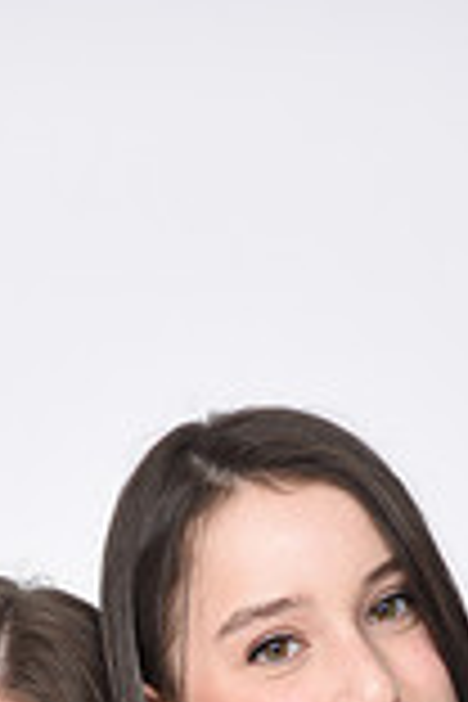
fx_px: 3978
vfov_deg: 9.6
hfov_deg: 6.7
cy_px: 1251
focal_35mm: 204
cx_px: 164
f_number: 7.1
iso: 160
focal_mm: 55
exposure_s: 1/250
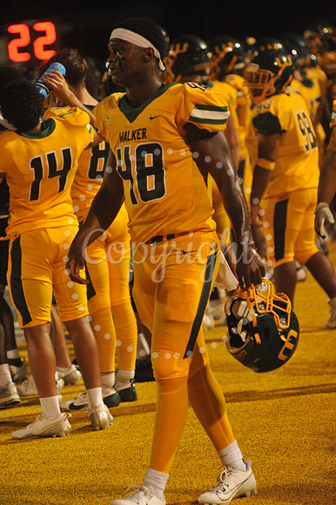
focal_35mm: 200
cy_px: 252
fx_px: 2803
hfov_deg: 6.9
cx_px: 168
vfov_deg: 10.3
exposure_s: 1/320
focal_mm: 200
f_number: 5
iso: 6400
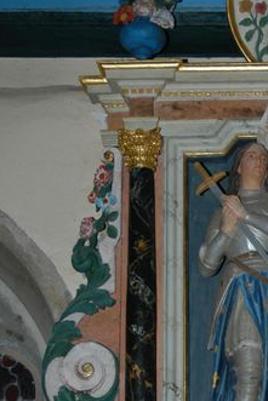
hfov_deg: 14.2
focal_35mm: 95
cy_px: 253
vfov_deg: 21.4
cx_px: 278
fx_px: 1060
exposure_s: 1/180
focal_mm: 30
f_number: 4.5
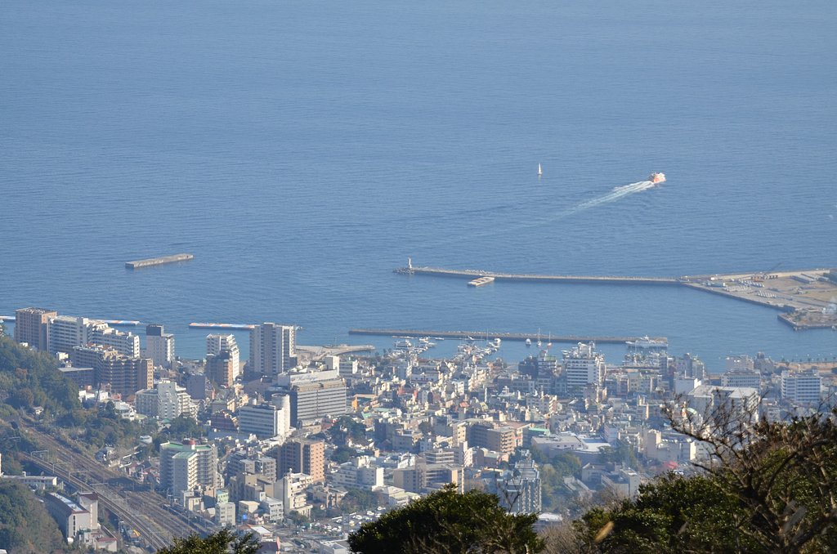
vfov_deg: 7.9
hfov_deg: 11.8
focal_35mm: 174
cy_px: 277
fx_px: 4037
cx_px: 418
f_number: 6.3
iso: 100
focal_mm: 116
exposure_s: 1/800
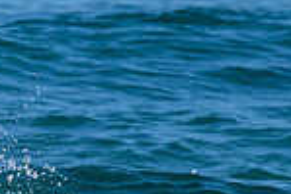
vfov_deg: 0.3
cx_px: -95
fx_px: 34607
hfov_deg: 0.5
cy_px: 322
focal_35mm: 4286
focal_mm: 800
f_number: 8
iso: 450
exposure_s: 1/2000
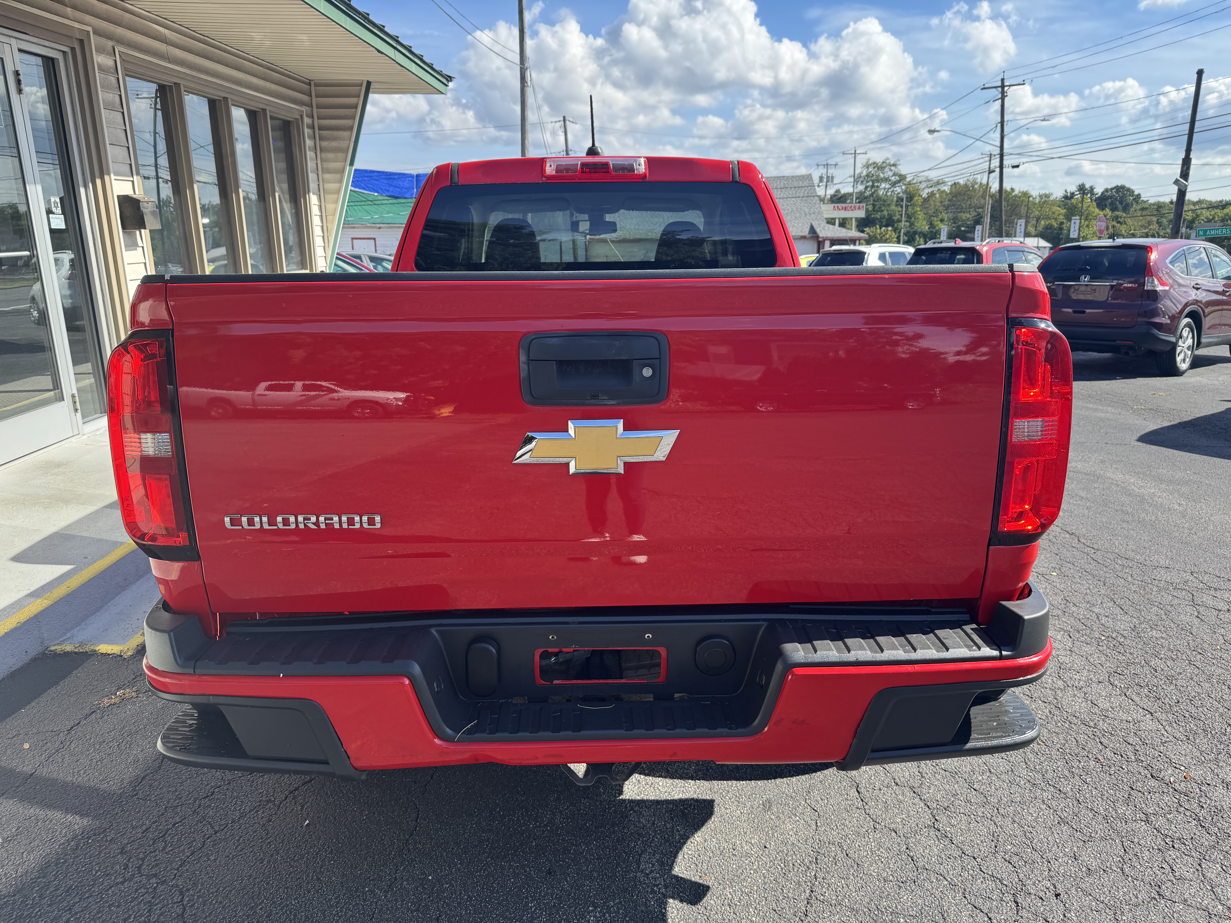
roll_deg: -1.0
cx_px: 616
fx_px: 853
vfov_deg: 56.8
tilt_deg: -15.8
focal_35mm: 24
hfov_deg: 71.6
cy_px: 462
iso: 80
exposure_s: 1/1193
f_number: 1.78
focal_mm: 6.76
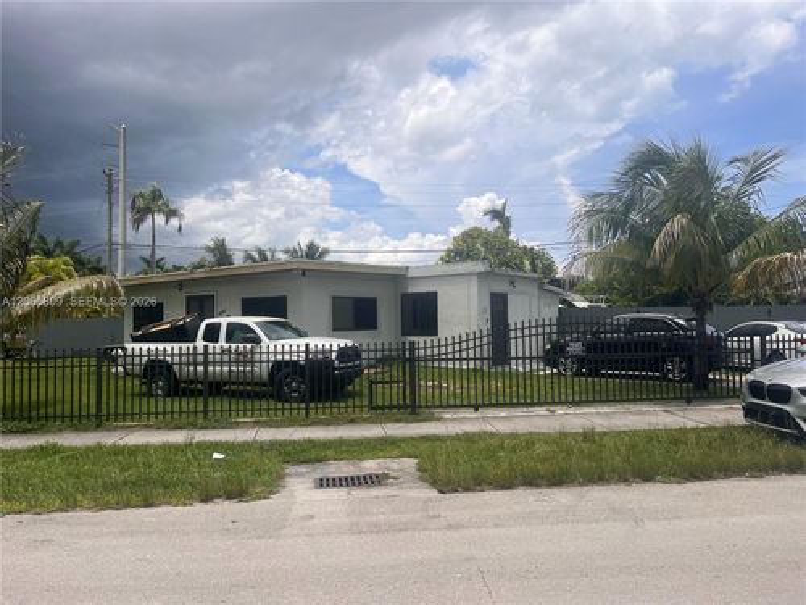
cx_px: 403
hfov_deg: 67.3
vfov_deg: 53.1
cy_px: 302
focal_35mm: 26
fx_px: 605
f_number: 1.6
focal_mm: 5.1
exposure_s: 1/4854
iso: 50
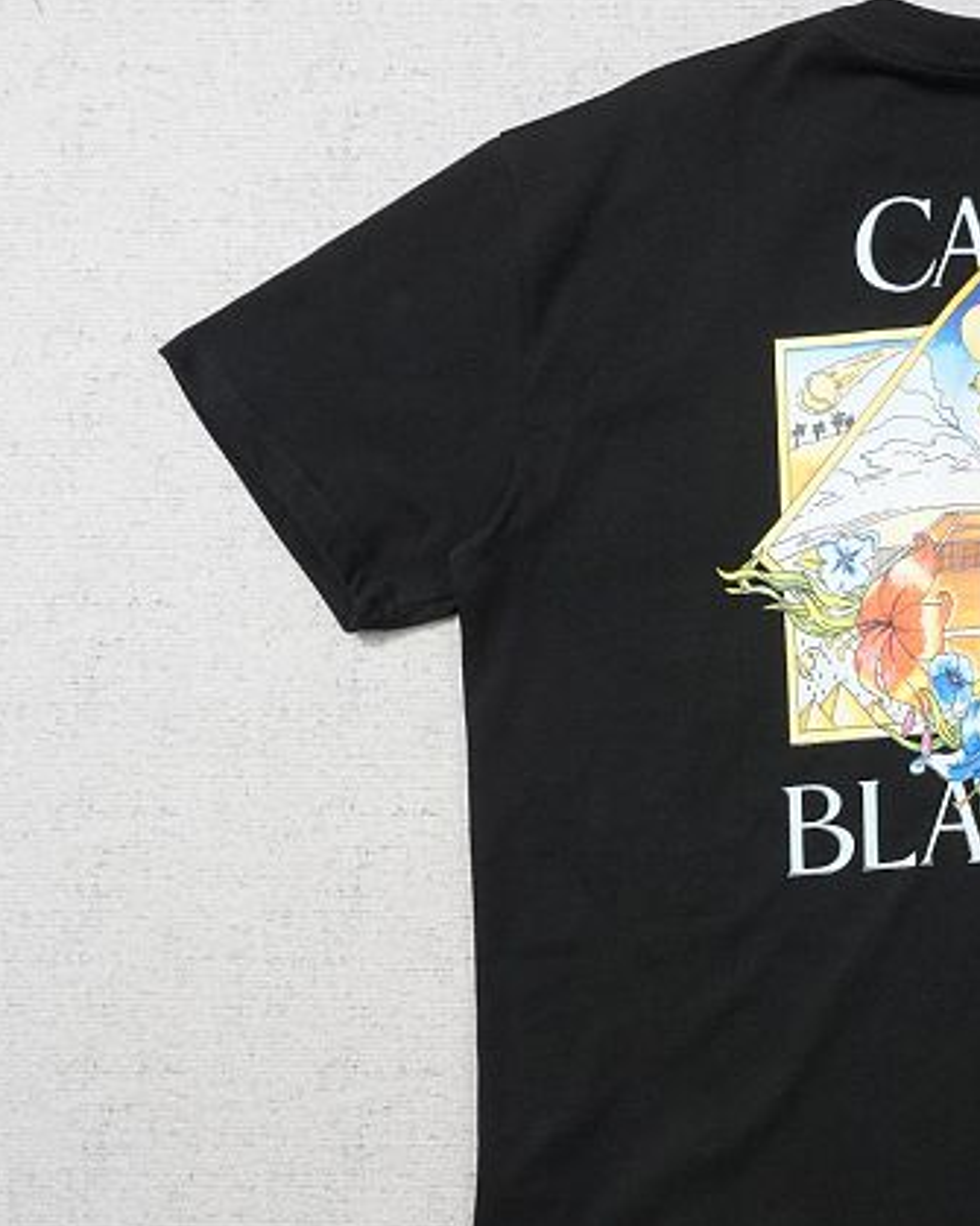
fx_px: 1560
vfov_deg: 42.8
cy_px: 686
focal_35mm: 43
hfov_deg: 32.0
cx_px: 992
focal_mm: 16
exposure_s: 1/100
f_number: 10
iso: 1600
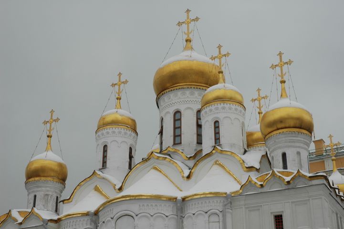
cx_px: 172
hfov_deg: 30.5
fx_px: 630
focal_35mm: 66
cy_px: 114
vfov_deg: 20.6
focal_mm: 44
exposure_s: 1/160
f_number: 8
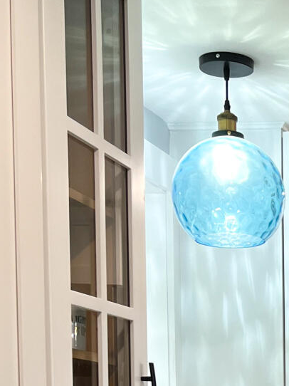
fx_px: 1069
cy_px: 508
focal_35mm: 96
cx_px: 429
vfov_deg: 18.9
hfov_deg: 14.4
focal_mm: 5.7
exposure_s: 1/120
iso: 125
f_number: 1.5
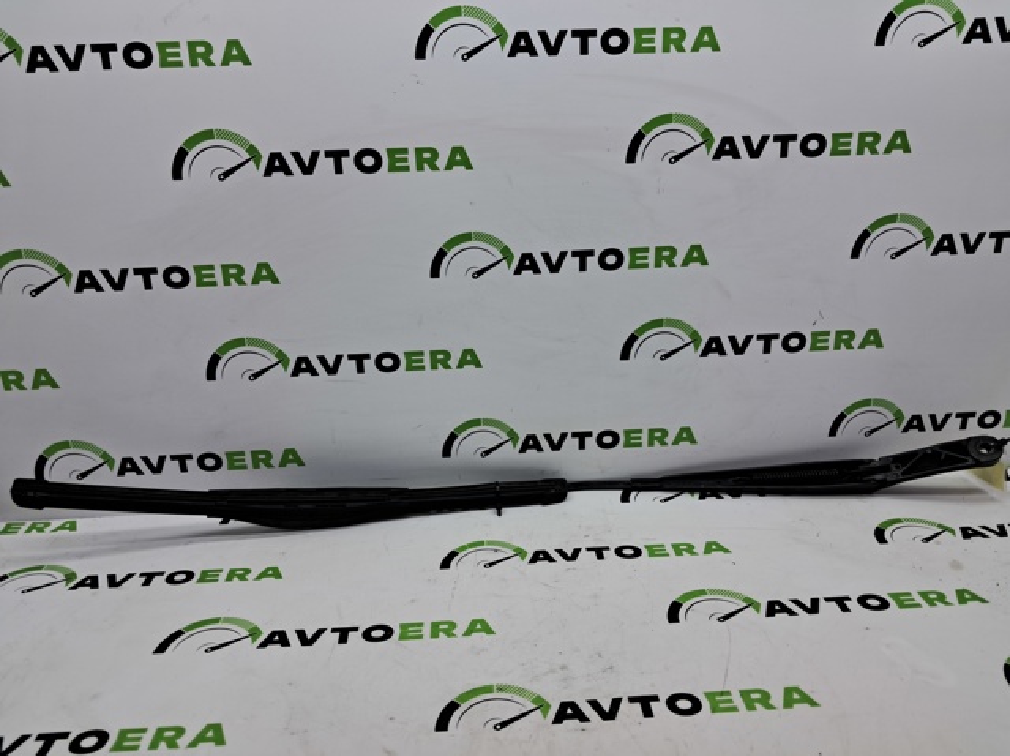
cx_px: 505
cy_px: 378
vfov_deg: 51.3
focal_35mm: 27
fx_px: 787
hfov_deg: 65.4
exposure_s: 1/100
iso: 50
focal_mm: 4
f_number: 1.8
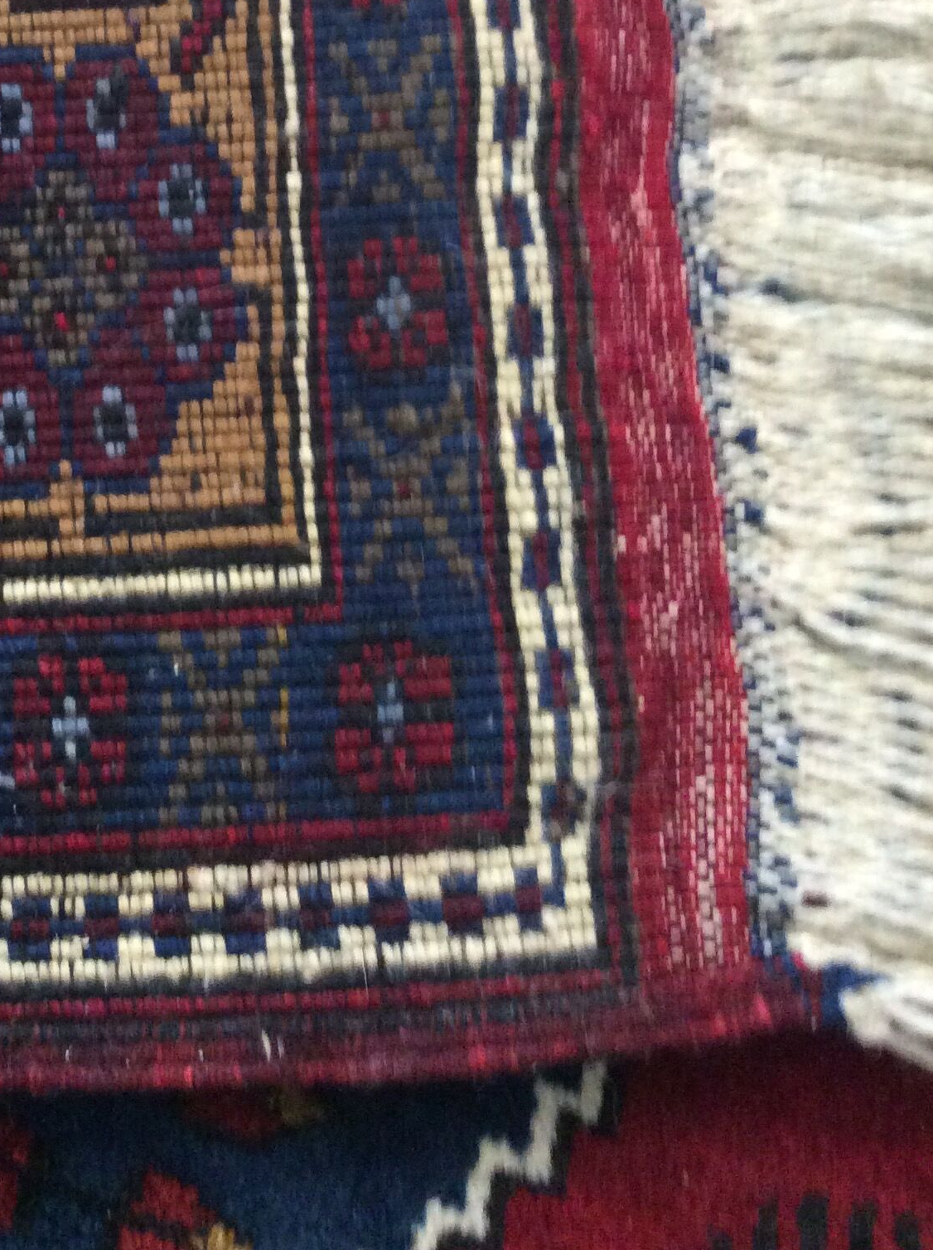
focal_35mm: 55
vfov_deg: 33.6
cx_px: 169
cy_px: 189
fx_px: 1982
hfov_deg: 26.0
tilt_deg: -77.5
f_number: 2.4
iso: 250
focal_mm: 3.3
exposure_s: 1/25
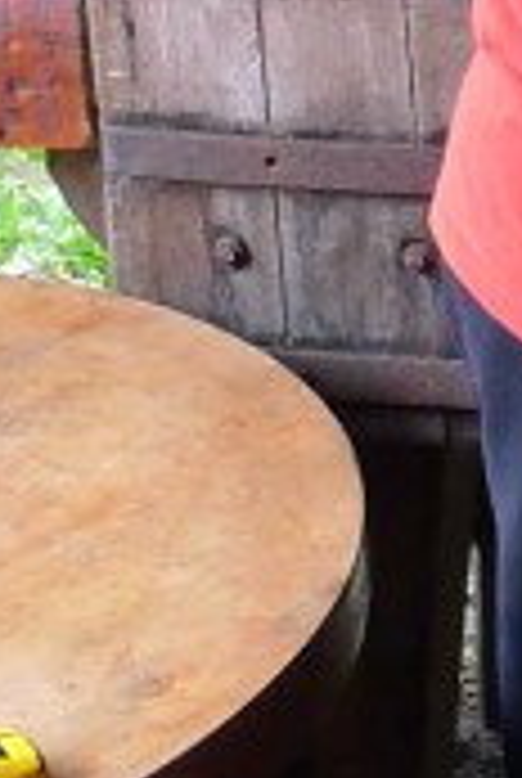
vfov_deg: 12.8
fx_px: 3401
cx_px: 882
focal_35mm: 157
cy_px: -119
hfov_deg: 8.5
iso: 400
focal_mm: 5.1
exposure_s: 1/30
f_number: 2
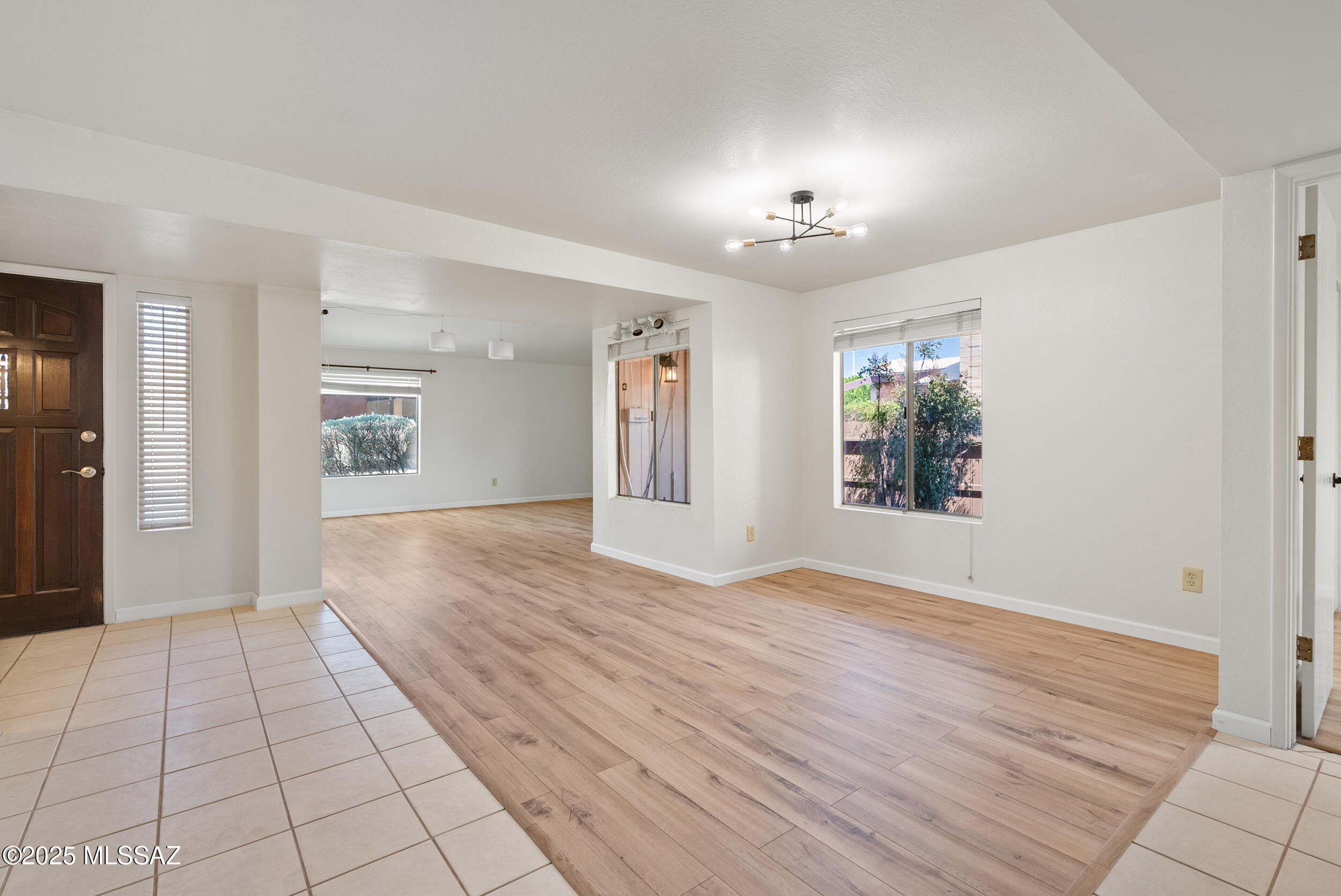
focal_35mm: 16
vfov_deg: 73.8
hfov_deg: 96.7
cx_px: 670
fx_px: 596
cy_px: 448
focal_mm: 16
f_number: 8
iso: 400
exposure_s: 1/2
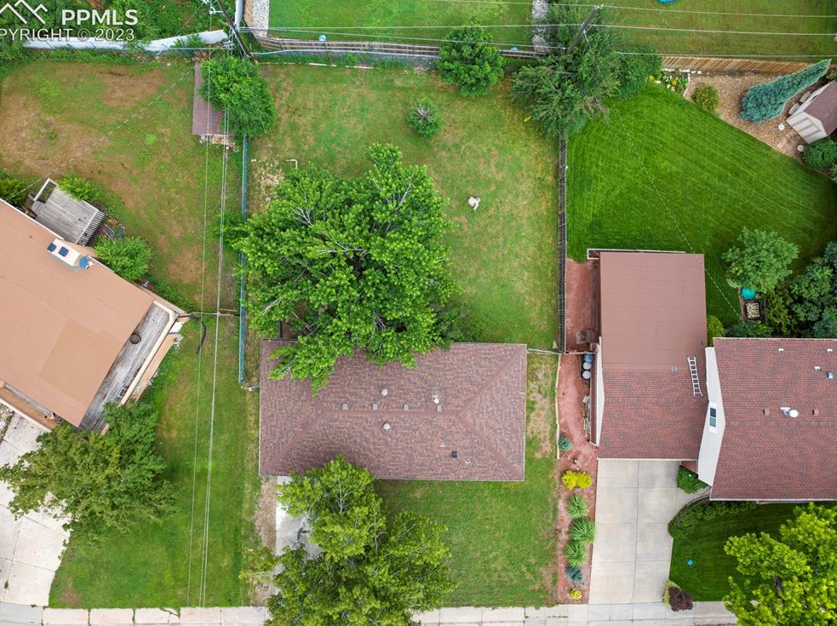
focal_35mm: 25
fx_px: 604
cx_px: 404
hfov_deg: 69.4
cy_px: 320
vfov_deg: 54.8
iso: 100
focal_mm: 12.29
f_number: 2.8
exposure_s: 1/13
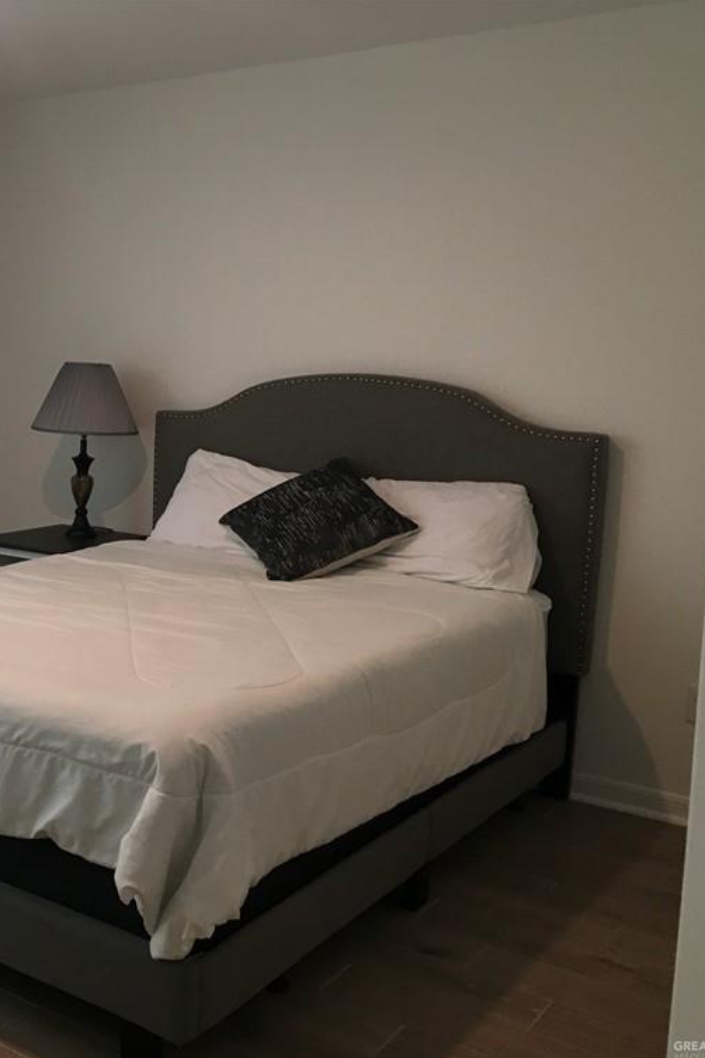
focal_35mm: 41
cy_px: 537
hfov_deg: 31.3
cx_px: 83
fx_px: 1204
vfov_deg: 47.4
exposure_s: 1/30
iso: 32
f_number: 2.2
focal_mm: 4.15
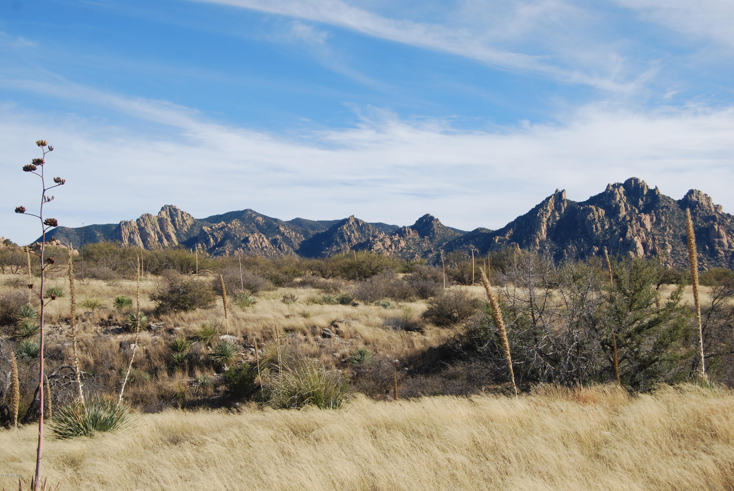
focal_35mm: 52
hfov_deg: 37.8
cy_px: 246
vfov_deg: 25.8
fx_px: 1072
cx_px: 367
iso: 100
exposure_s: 1/250
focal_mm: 35
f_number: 8
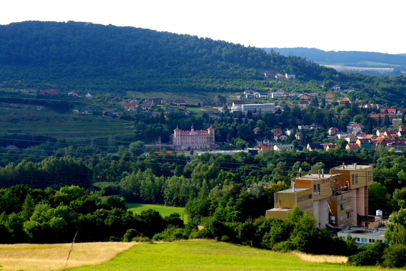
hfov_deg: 24.2
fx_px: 947
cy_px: 136
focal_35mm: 84
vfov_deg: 16.2
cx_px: 203
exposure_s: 1/60
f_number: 11
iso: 100
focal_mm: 55
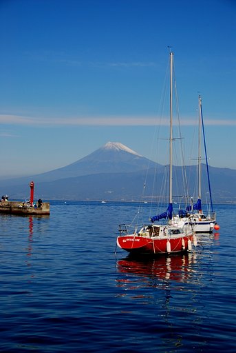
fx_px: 617
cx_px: 118
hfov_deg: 21.6
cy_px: 176
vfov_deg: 31.8
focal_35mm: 63
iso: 100
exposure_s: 1/1000
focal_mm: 42
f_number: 5.6
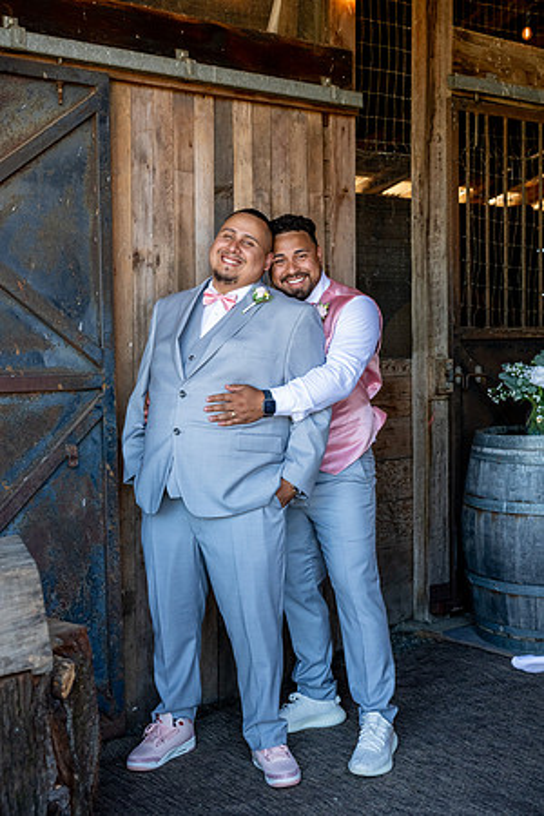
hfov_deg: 28.6
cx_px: 272
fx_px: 1065
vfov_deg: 41.9
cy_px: 408
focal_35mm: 47
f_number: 4
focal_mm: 47
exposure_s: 1/400
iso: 1600
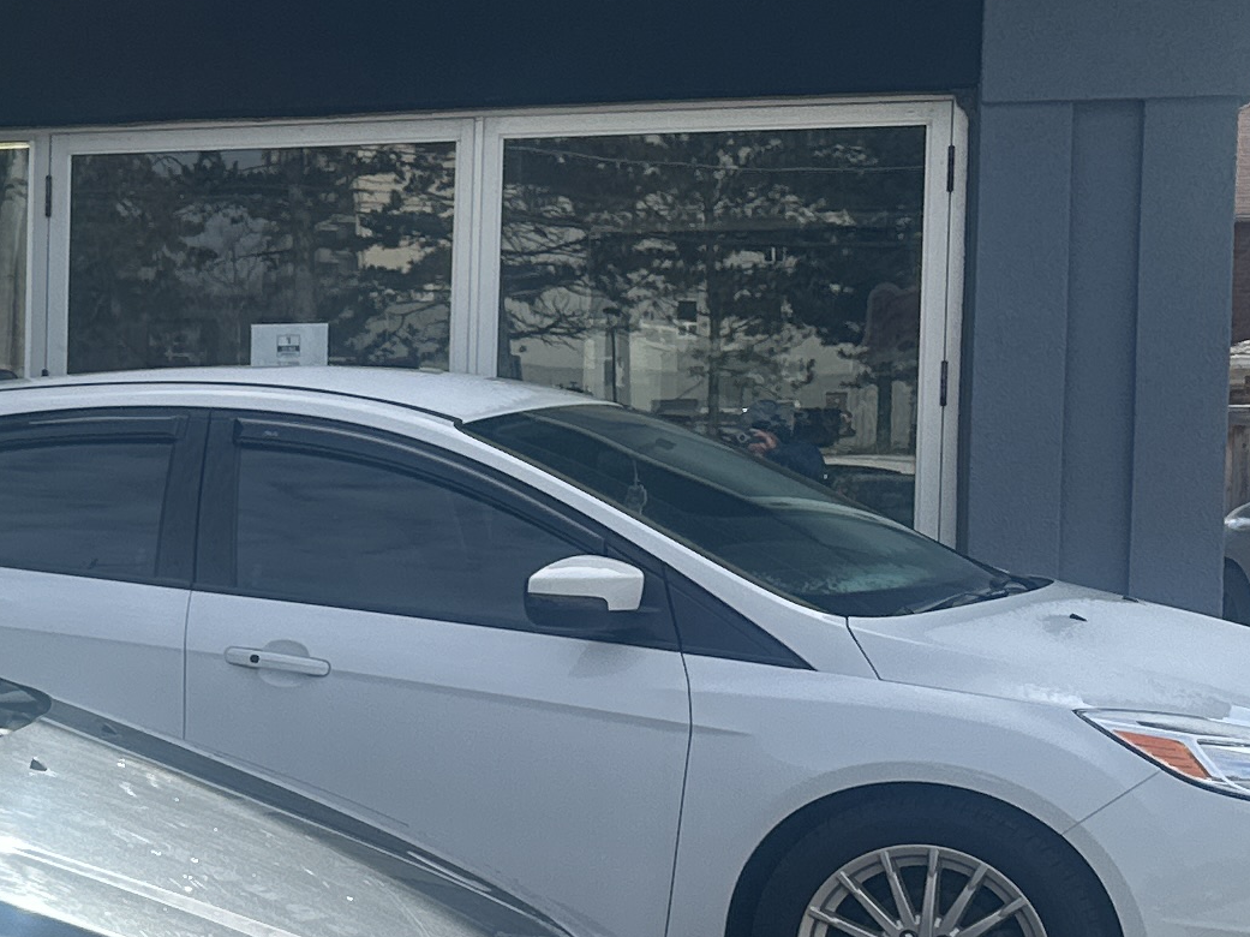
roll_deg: -0.6
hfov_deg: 18.7
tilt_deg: -3.8
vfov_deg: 15.8
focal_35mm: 93
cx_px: -603
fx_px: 3357
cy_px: 626
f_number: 1.78
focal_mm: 6.86
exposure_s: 1/2660
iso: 80
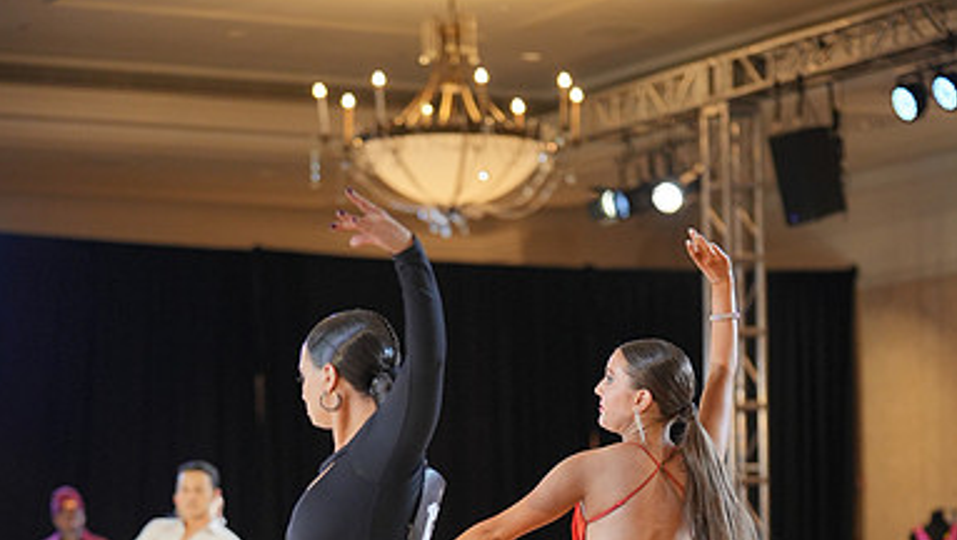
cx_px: 476
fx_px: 2818
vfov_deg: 10.7
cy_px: 648
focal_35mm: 111
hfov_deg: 19.3
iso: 1250
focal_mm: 70
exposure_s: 1/500
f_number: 2
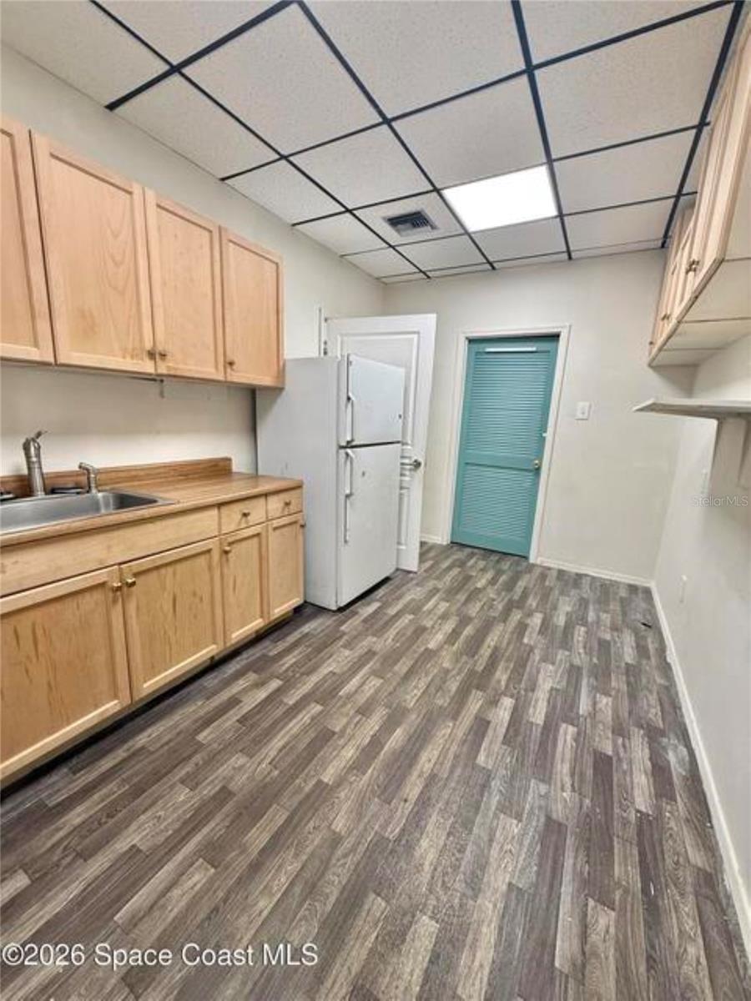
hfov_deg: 85.7
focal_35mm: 14
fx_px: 405
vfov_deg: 102.1
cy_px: 500
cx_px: 376
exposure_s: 1/120
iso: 160
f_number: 2.2
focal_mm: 2.22
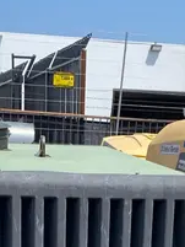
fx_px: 676
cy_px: 320
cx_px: 82
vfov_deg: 19.1
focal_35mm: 95
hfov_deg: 15.6
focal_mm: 4.25
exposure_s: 1/2817
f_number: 1.8
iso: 32
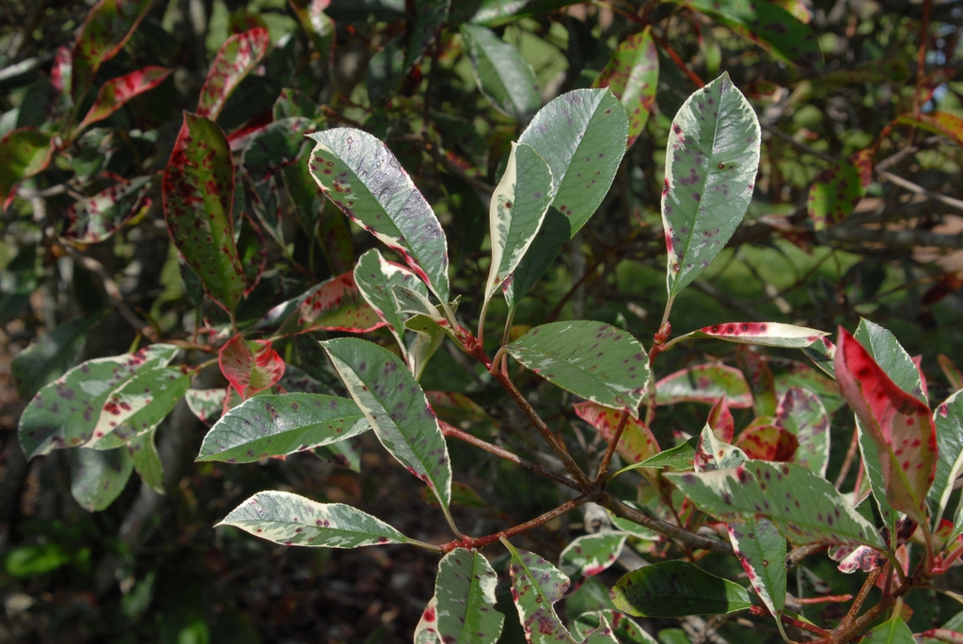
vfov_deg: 21.6
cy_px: 322
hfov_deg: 31.9
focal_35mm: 63
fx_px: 1687
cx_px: 482
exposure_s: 1/400
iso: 400
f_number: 10
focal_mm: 42
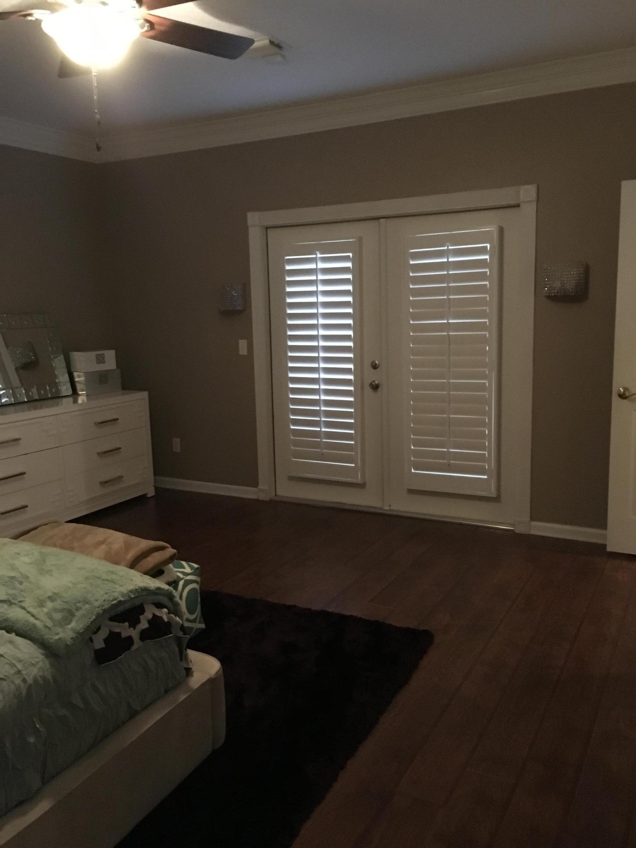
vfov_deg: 61.7
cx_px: 318
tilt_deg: -9.7
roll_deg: +1.5
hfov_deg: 48.2
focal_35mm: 29
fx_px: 710
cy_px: 424
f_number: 2.2
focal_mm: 4.15
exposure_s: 1/15
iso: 640
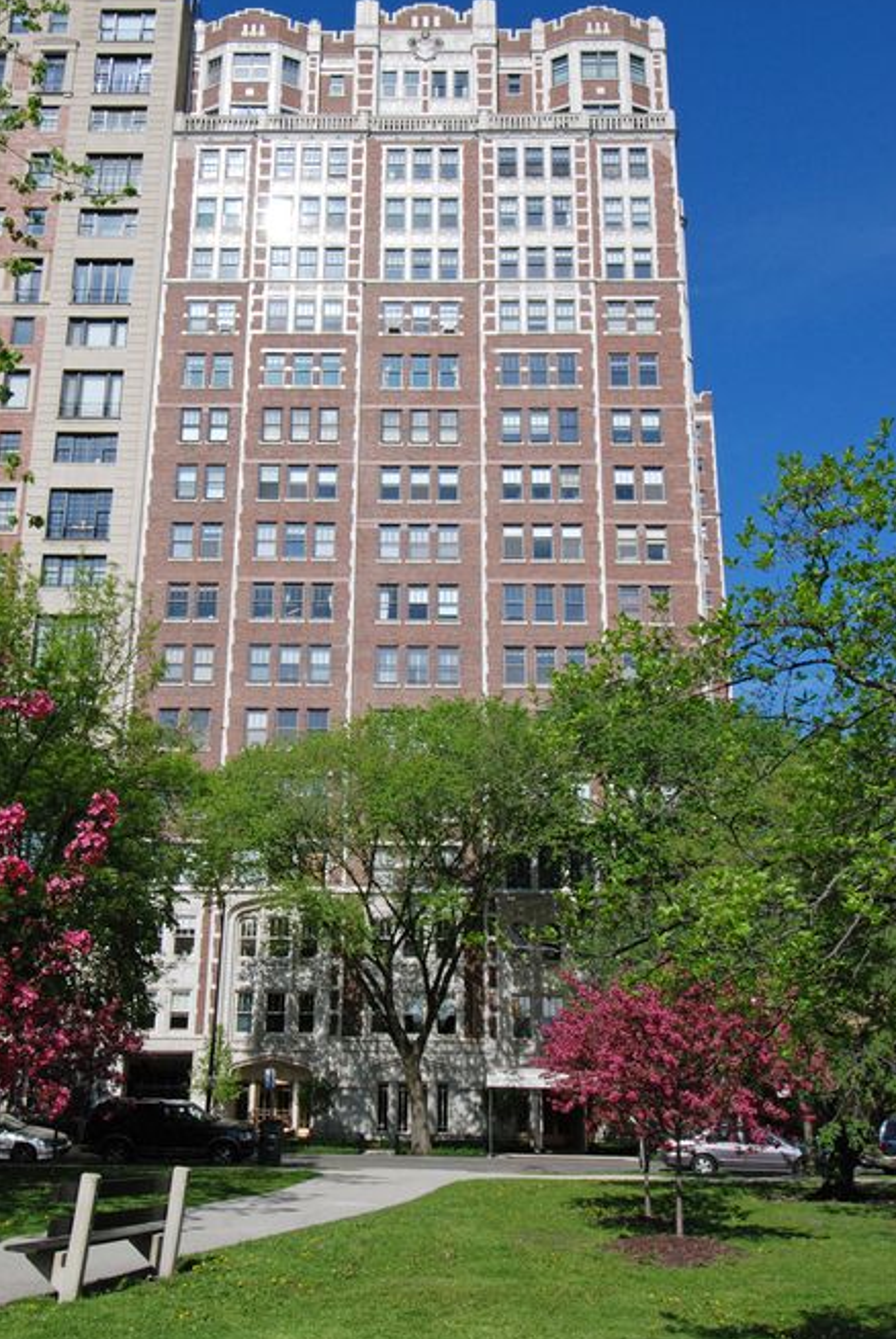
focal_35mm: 33
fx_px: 1212
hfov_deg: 40.5
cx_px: 409
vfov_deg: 57.7
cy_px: 609
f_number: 13
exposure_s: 1/640
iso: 400
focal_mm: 19
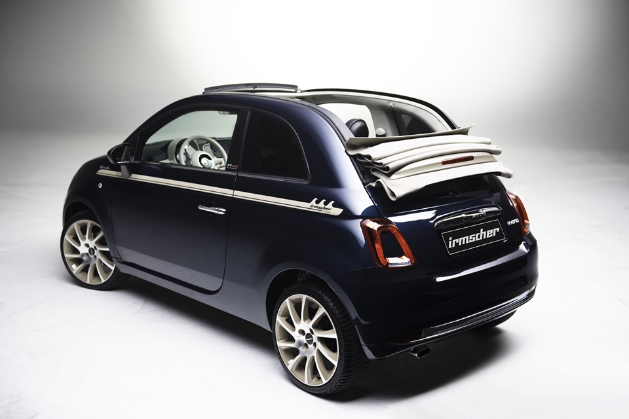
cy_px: 210
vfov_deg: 30.5
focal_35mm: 44
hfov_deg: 44.5
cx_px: 314
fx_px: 769
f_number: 3.2
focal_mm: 44
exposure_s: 1/80
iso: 500
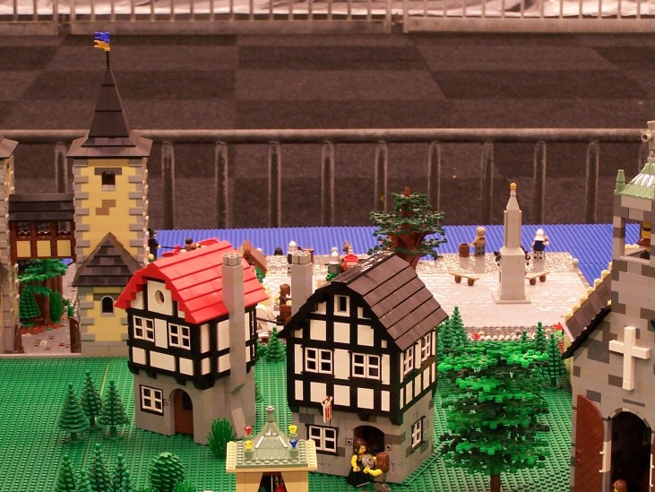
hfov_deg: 18.7
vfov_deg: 14.1
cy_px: 315
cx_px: 401
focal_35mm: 105
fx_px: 1988
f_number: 3.2
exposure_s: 1/2
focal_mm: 12.4
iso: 80
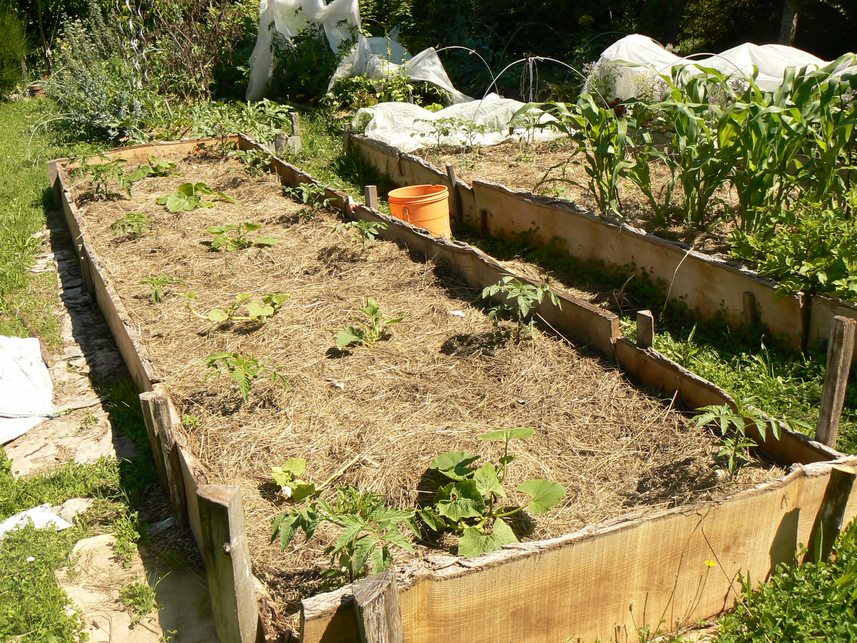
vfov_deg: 39.7
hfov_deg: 51.4
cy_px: 322
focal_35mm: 36
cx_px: 428
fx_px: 891
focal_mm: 6
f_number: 5.6
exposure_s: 1/320
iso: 80
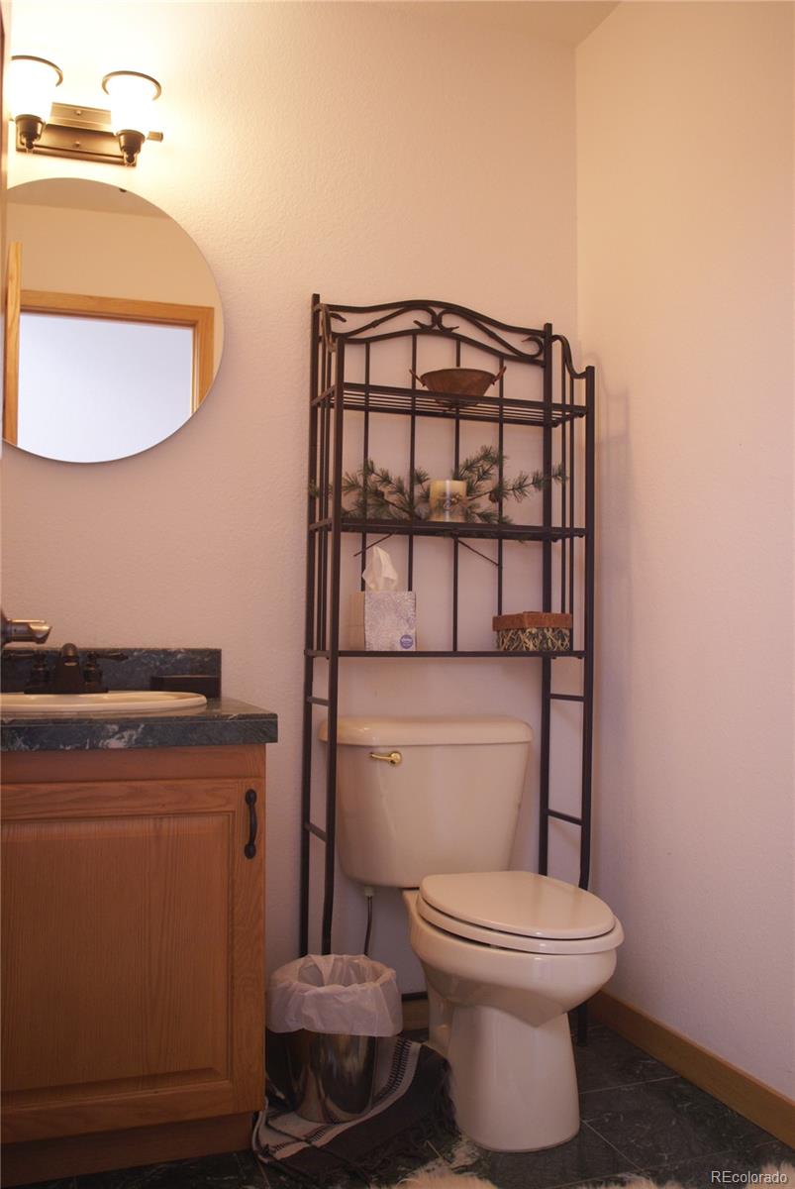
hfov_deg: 43.7
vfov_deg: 61.9
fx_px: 991
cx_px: 398
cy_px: 594
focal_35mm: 30
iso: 200
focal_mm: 20
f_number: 2.8
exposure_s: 1/30
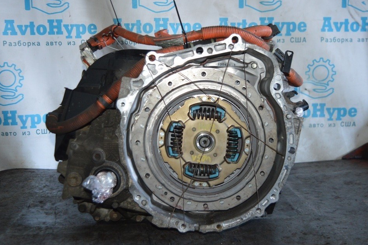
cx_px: 181
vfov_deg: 31.8
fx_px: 429
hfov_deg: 46.4
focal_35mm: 42
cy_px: 123
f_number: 4
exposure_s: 1/60
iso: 1600
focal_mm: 26
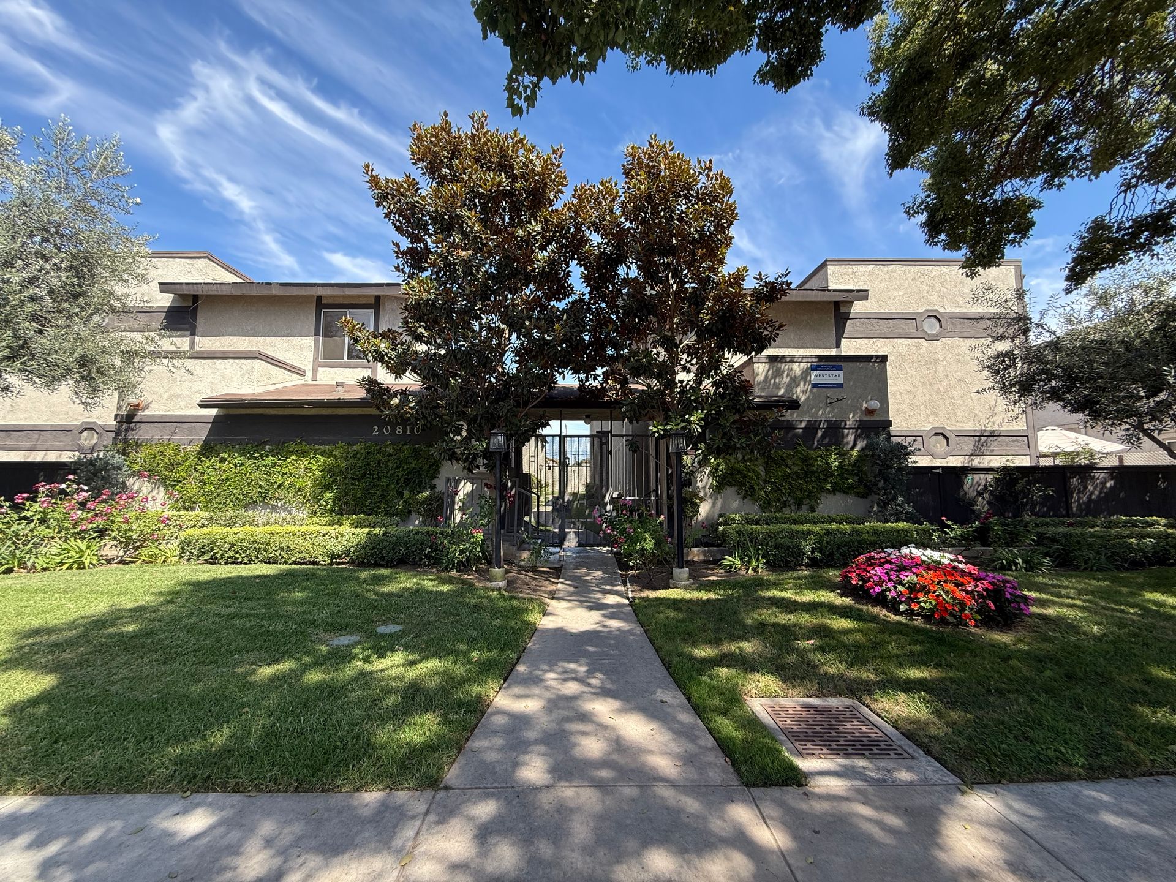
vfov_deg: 85.7
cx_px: 588
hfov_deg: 102.1
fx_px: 476
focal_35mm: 14
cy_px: 441
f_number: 2.2
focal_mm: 2.22
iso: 64
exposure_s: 1/376
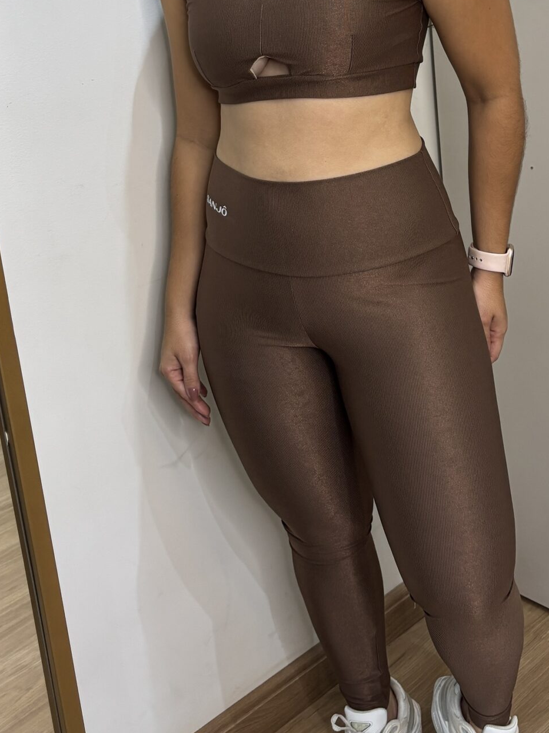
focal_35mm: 52
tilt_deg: -15.8
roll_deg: +5.2
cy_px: 184
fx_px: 1100
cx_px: 344
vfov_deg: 36.0
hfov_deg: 27.9
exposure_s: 1/120
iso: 125
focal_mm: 5.96
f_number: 1.6
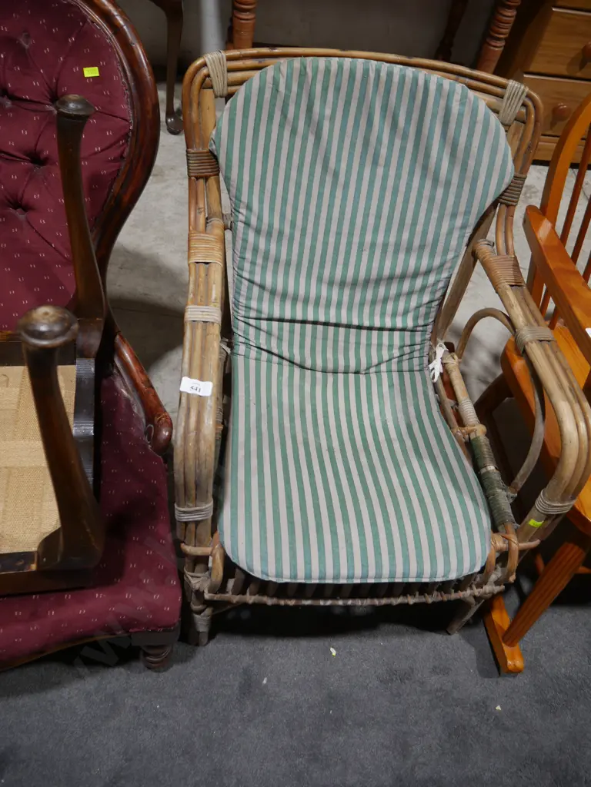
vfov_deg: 63.4
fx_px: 637
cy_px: 394
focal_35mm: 28
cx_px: 296
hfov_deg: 49.7
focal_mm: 14
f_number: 3.5
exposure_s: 1/60
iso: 200
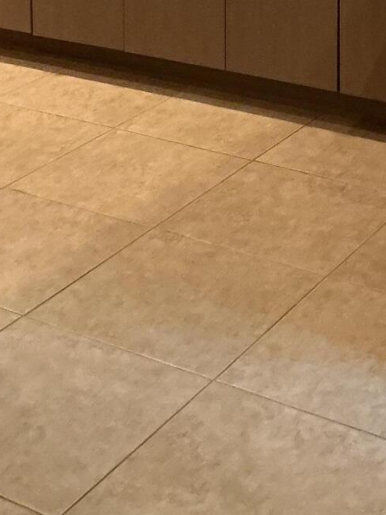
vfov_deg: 20.0
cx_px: 252
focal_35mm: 88
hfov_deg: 16.7
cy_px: -194
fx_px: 1309
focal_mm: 3
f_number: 1.8
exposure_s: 1/60
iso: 200
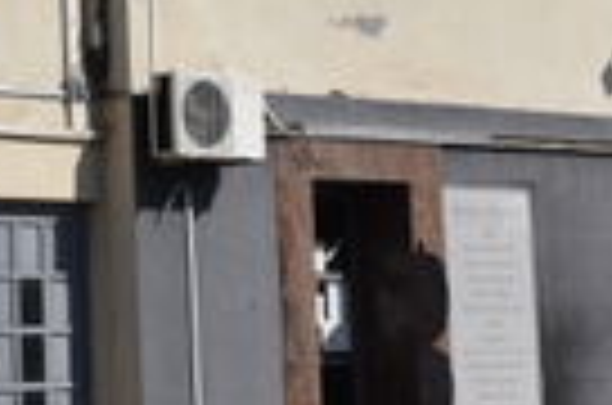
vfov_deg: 7.9
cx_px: -144
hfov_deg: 11.8
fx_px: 2883
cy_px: -122
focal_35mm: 170
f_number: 11
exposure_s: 1/500
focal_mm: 32
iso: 200
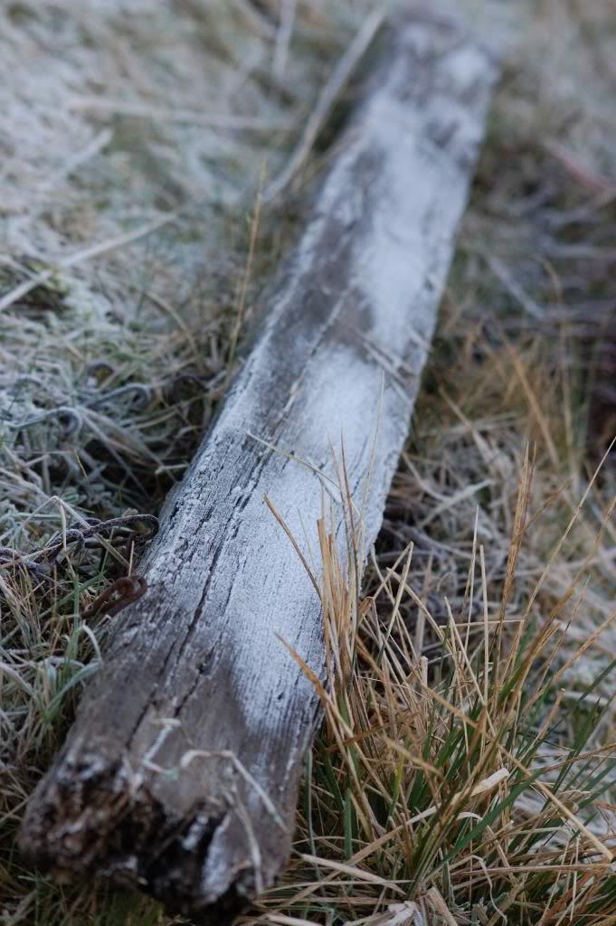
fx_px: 2699
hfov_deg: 13.0
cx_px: 308
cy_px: 463
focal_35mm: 105
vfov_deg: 19.5
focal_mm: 70
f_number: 5
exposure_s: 1/400
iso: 400
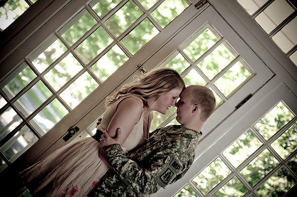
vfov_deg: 14.7
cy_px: 98
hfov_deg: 21.9
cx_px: 148
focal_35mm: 93
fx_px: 766
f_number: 2.8
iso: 200
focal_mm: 62
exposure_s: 1/125
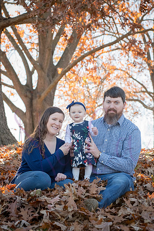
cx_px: 77
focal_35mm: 80
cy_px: 116
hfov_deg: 17.1
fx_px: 513
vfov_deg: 25.4
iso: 400
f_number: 7.1
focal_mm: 80
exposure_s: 1/320
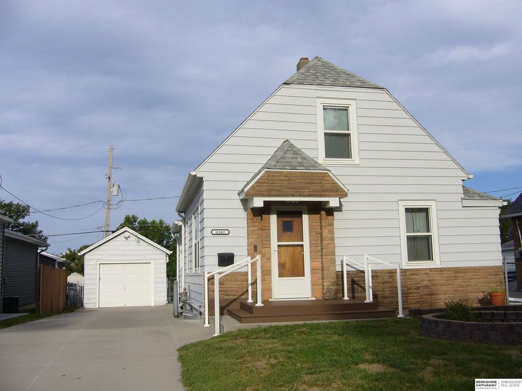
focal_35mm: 35
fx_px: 528
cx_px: 261
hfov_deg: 52.6
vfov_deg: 40.7
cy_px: 196
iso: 80
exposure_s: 1/400
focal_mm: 5.8
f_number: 5.6
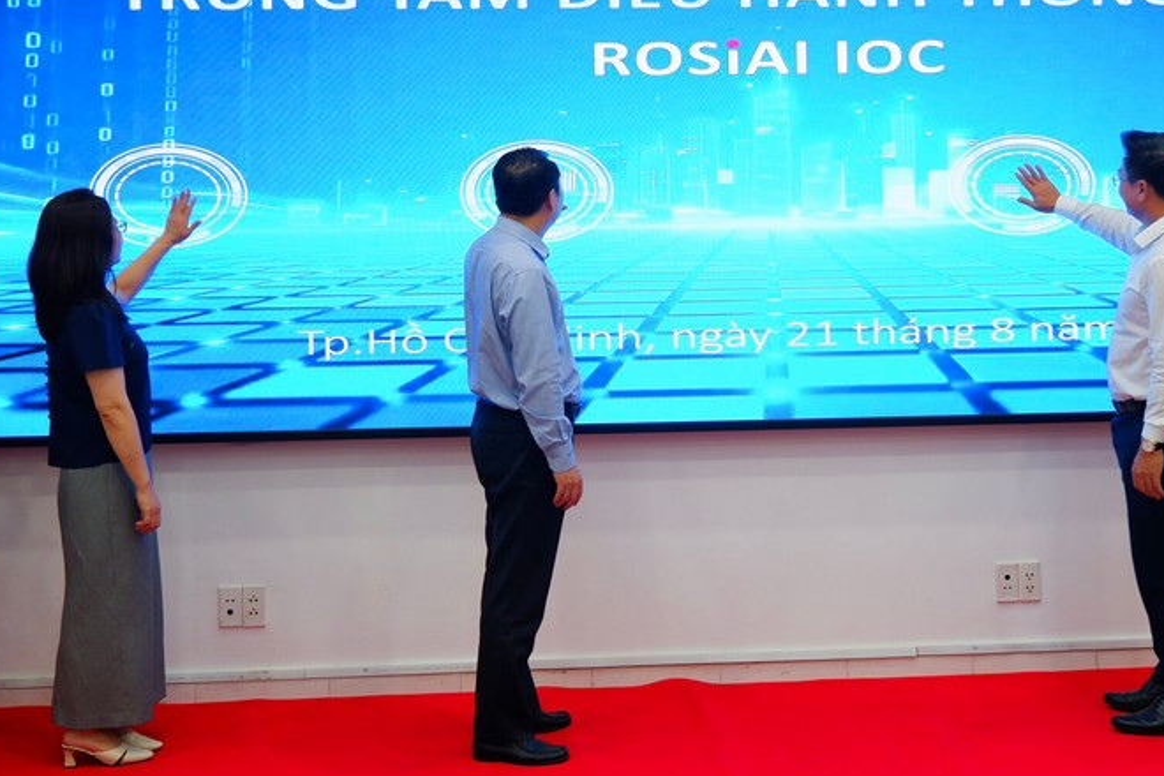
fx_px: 1455
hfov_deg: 43.3
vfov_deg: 29.7
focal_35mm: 45
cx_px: 714
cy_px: 259
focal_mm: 22.3
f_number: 4
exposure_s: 1/60
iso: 400
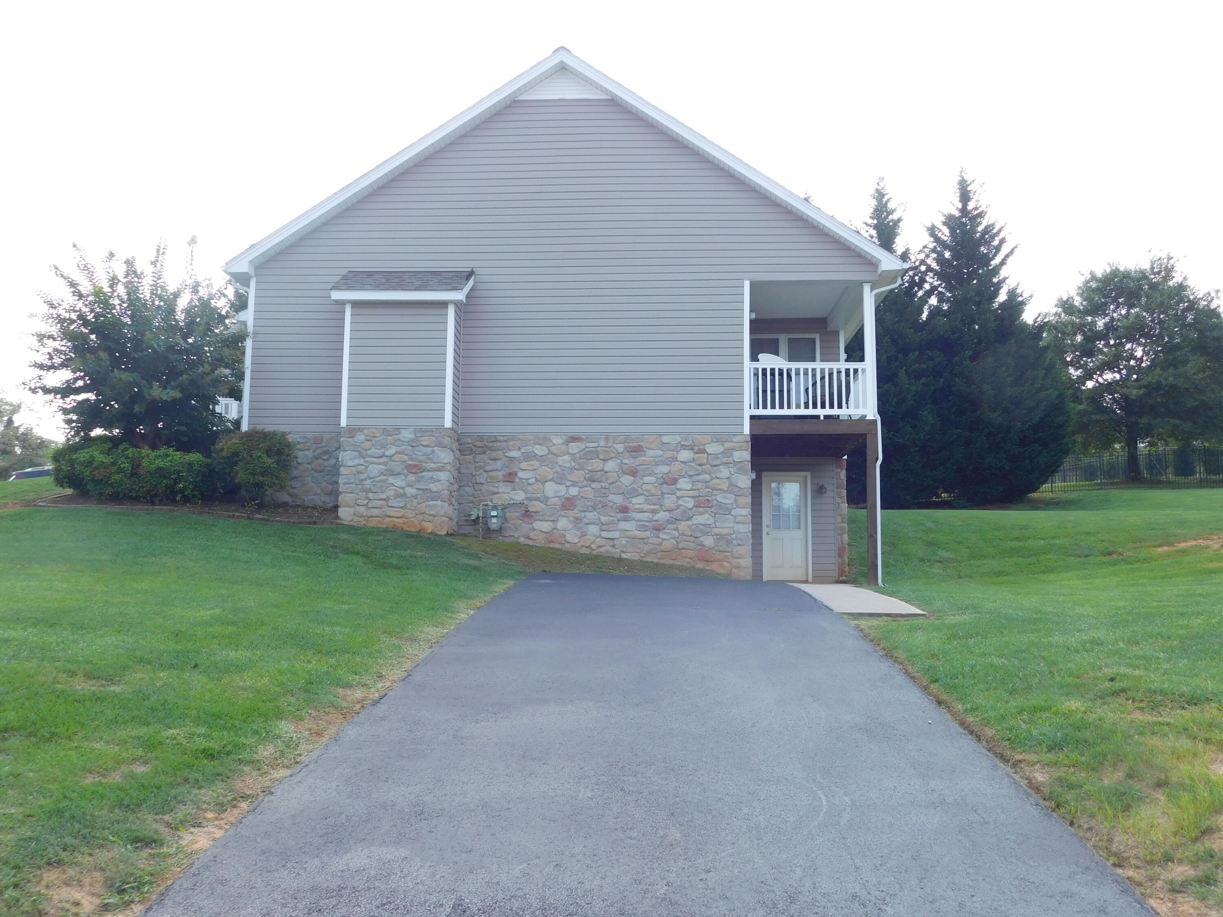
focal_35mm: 30
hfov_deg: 60.0
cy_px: 458
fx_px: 1060
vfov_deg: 46.8
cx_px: 612
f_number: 3.2
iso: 125
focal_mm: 5.3
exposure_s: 1/400
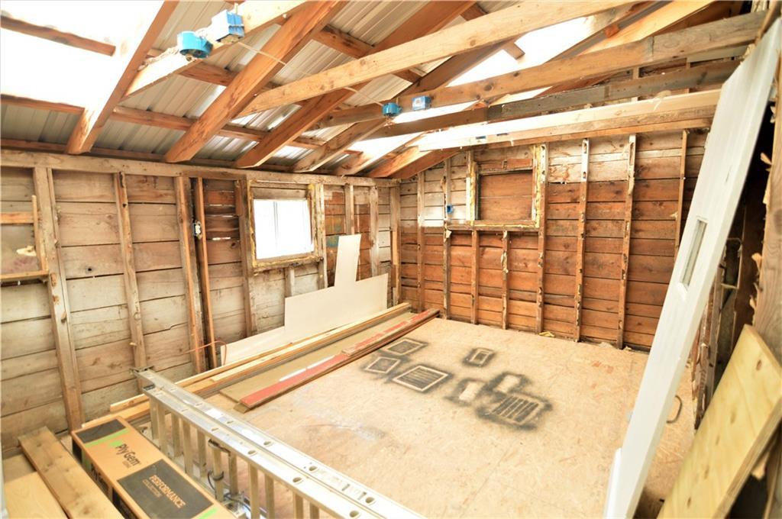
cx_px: 391
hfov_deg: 95.1
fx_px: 358
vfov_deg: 71.9
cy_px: 260
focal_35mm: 16
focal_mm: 11
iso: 100
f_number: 2.8
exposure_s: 1/30
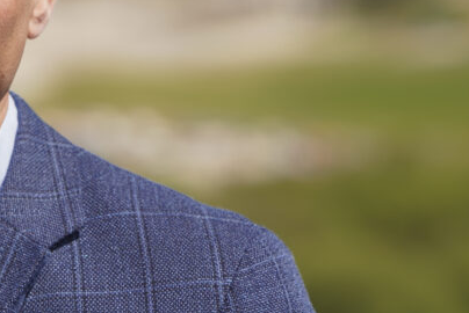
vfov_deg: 4.0
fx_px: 4459
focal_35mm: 342
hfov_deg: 6.0
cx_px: -114
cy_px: 57
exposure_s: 1/800
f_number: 4.5
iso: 100
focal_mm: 135
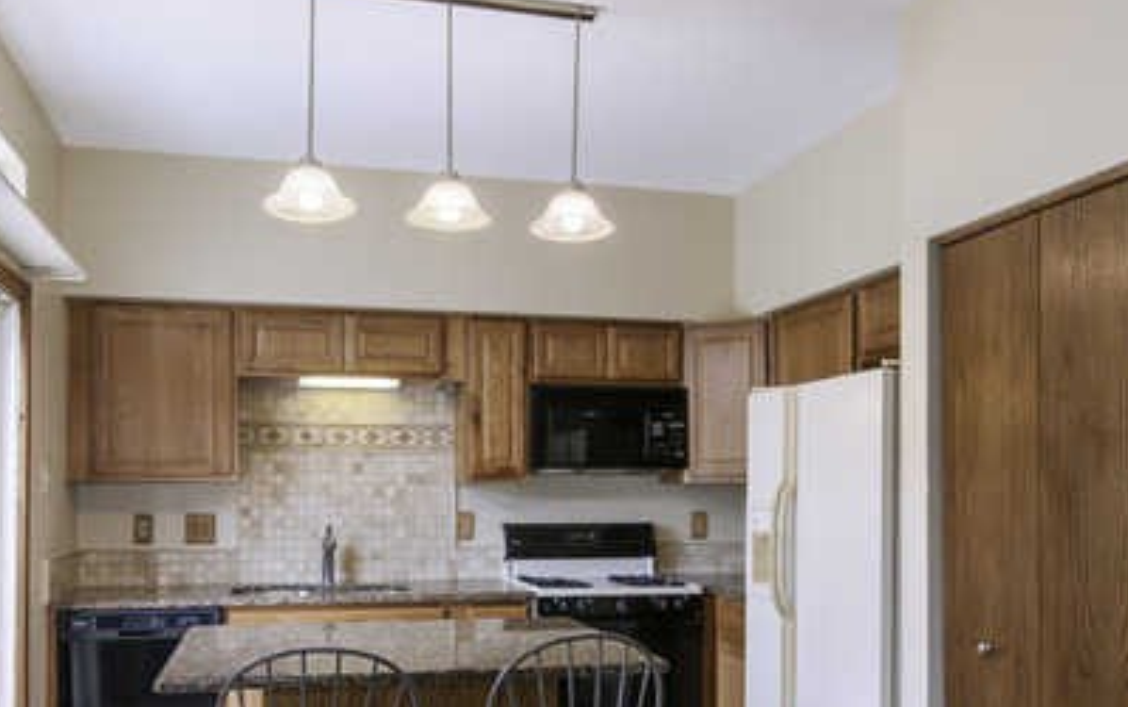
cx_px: 481
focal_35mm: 32
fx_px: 979
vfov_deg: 39.2
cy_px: 482
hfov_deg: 59.6
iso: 640
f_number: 9
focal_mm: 13
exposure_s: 1/125
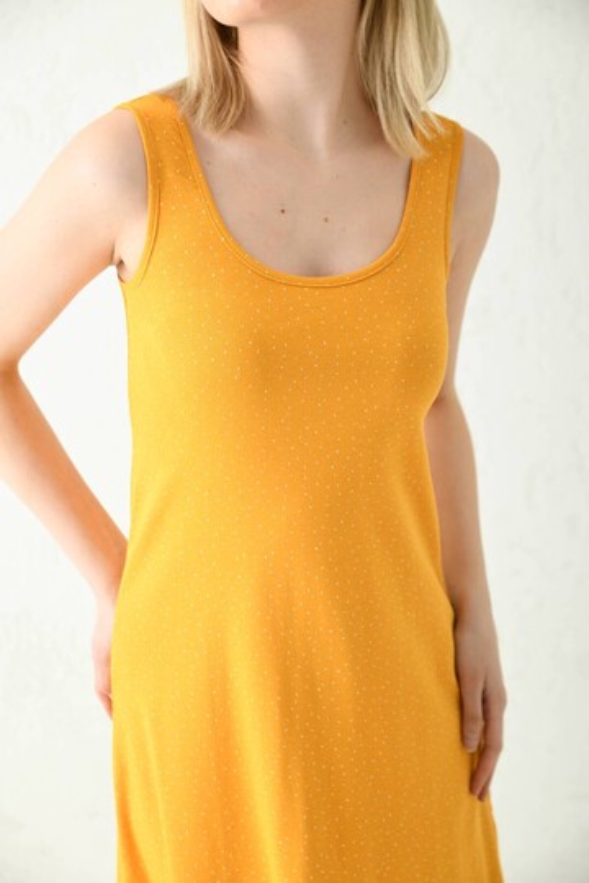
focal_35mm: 70
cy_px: 442
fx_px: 1718
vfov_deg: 28.8
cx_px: 294
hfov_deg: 19.5
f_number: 5.6
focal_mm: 70
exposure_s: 1/160
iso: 100
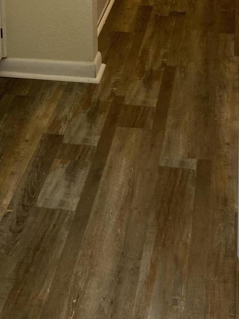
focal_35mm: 85
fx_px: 782
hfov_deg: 17.4
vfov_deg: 21.1
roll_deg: +0.7
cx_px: 108
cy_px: -87
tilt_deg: -11.4
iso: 64
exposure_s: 1/60
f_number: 1.8
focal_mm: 4.25
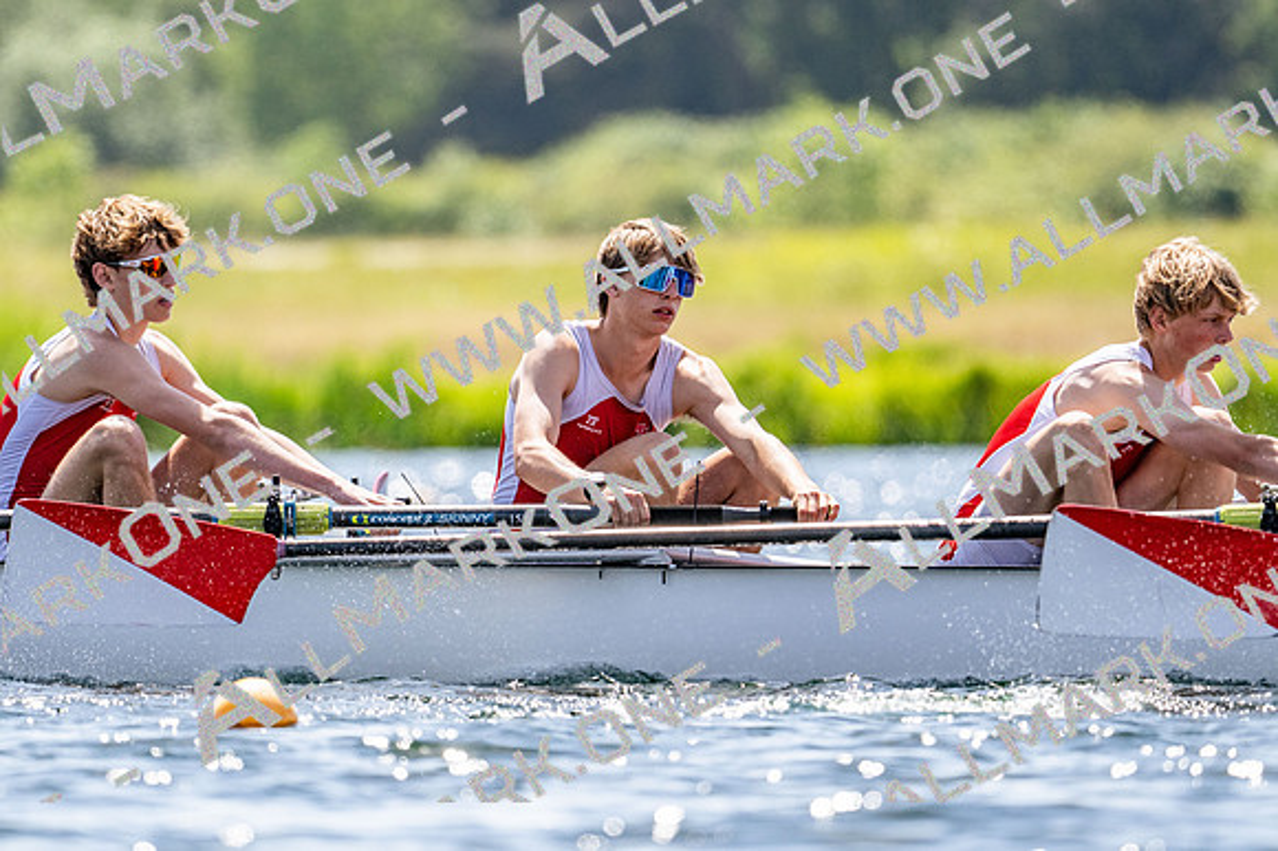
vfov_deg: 2.3
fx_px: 21287
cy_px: 426
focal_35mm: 600
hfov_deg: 3.4
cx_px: 639
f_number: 4.5
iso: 280
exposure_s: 1/2500
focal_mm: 400
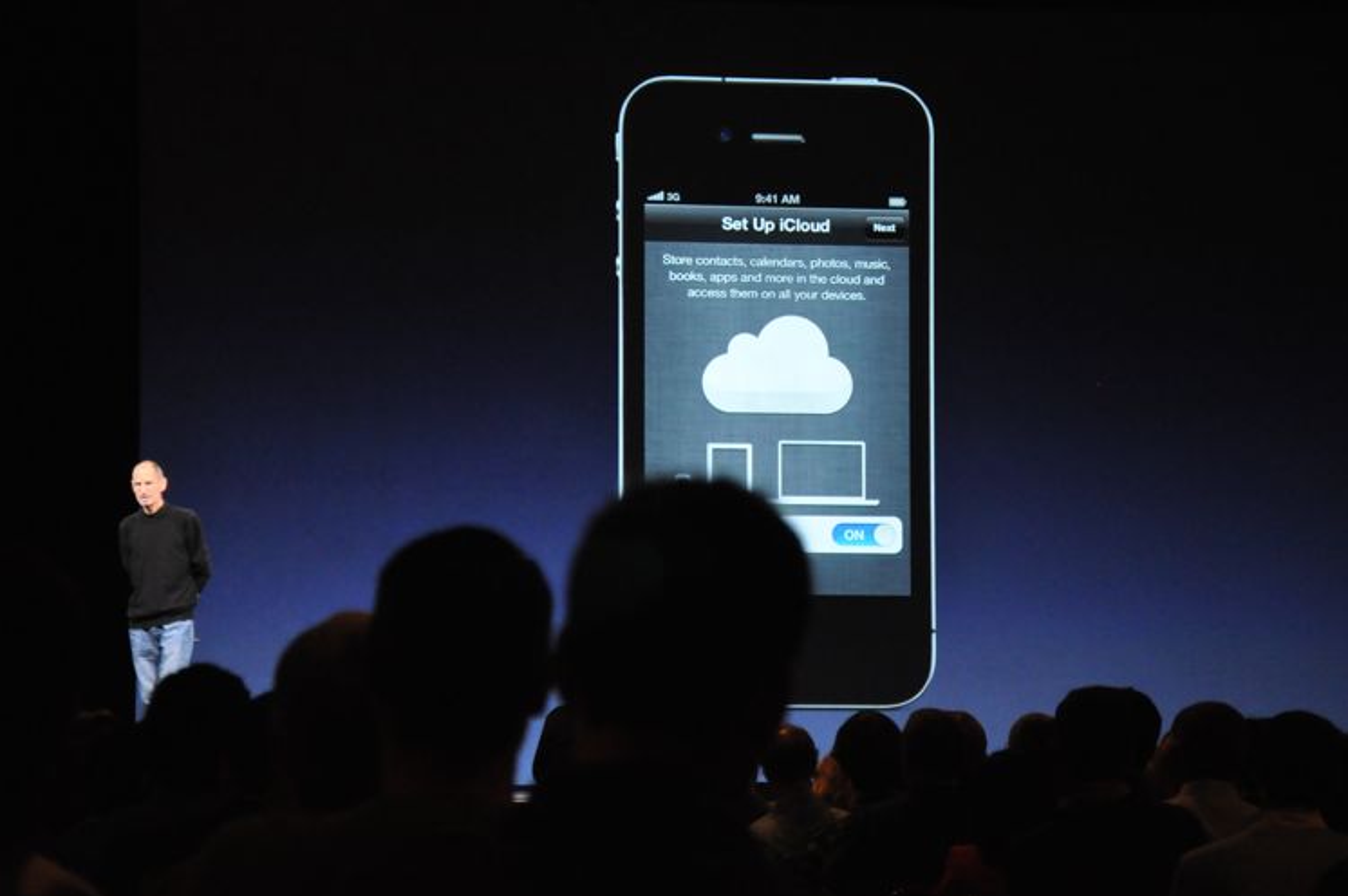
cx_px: 685
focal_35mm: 107
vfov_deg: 12.8
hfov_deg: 19.1
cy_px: 454
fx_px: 4003
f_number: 5.3
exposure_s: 1/40
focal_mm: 70
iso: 1600
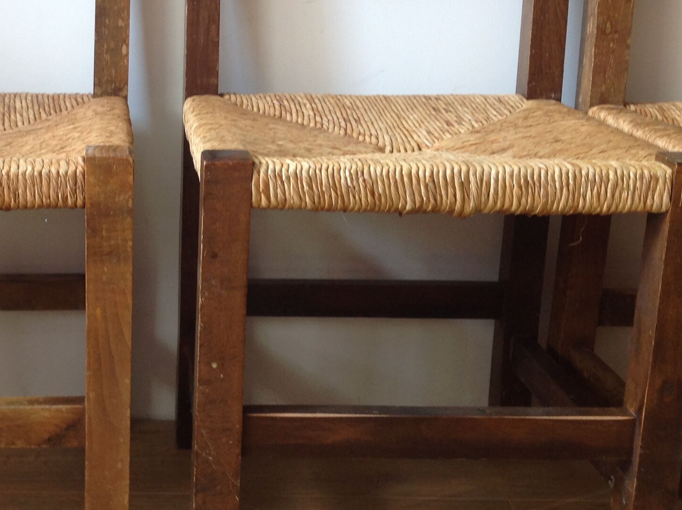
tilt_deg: -13.5
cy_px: 194
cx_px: 177
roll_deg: -1.7
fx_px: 1240
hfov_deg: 30.3
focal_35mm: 63
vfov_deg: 23.2
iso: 64
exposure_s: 1/20
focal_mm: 4.28
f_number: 2.4
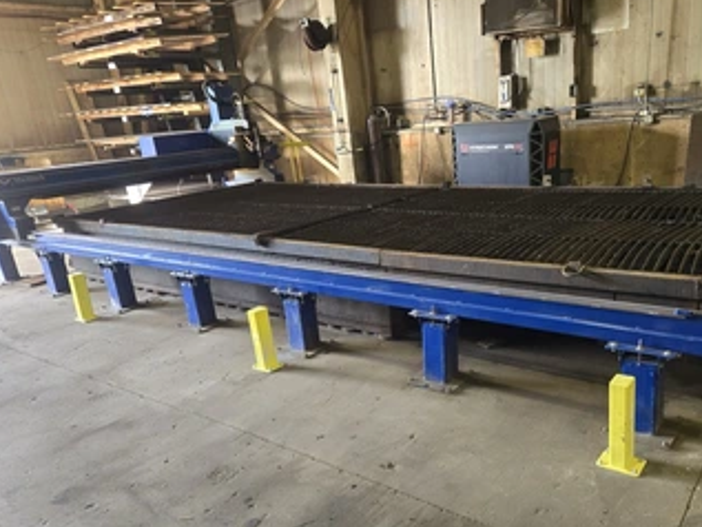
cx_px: 419
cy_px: 297
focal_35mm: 29
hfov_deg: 61.2
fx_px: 588
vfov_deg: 48.1
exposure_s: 1/120
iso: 400
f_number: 1.8
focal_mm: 5.4
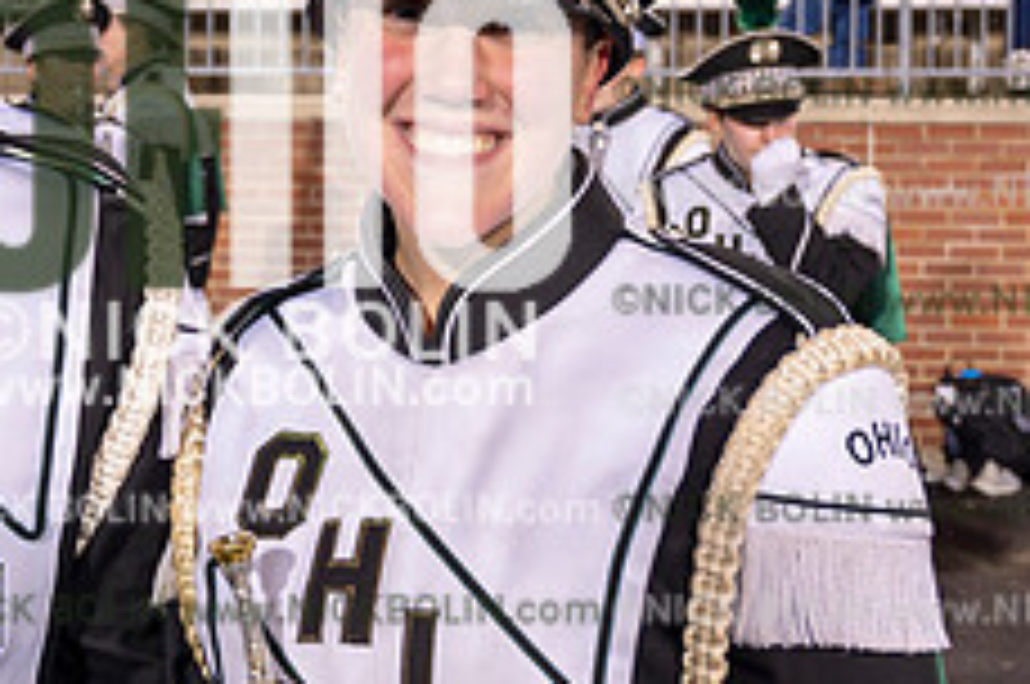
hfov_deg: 28.1
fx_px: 2029
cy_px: 194
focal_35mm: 71
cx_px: 252
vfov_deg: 19.0
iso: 1000
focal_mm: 28
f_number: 4.5
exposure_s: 1/125
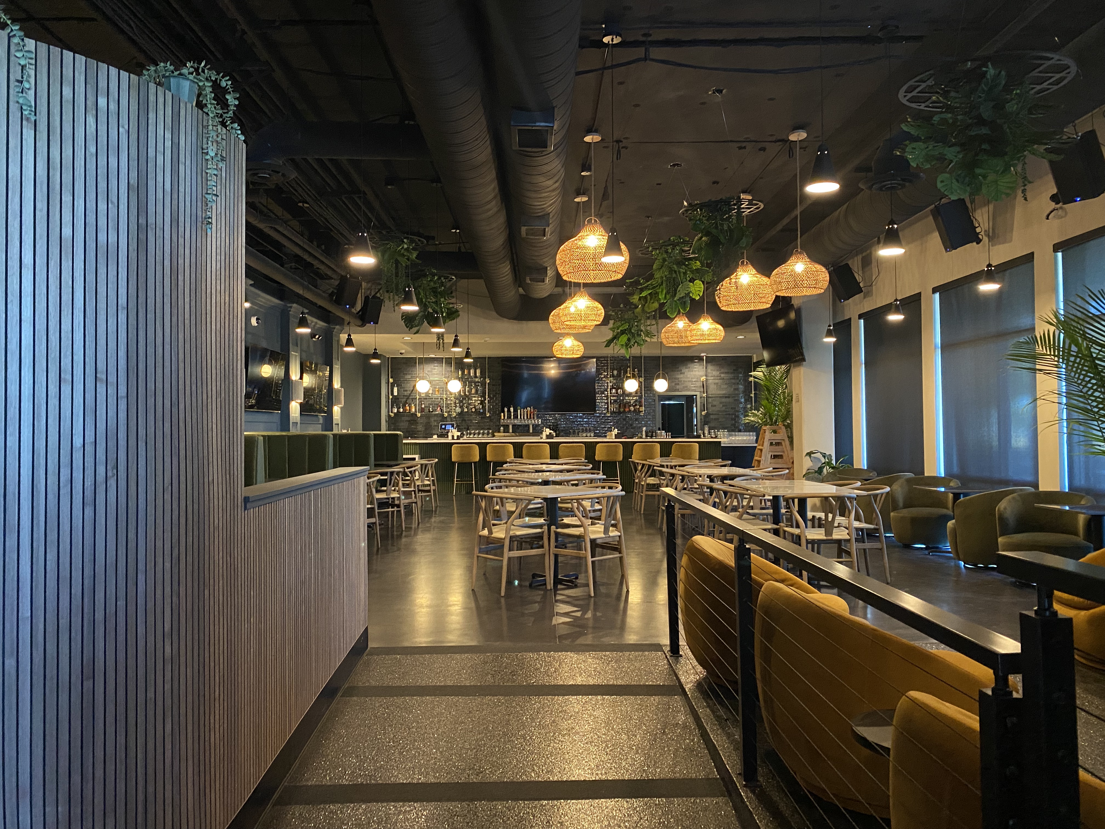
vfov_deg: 53.1
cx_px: 552
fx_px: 830
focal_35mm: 26
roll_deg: -0.4
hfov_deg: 67.3
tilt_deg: +0.7
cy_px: 414
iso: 400
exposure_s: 1/30
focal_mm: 4.25
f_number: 1.8
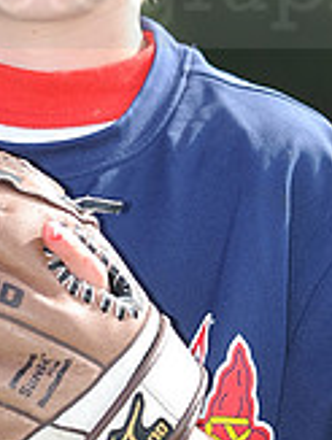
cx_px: 78
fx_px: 8687
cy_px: -38
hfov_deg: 2.2
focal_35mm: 682
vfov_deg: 2.9
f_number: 4.5
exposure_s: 1/500
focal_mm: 200
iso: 200
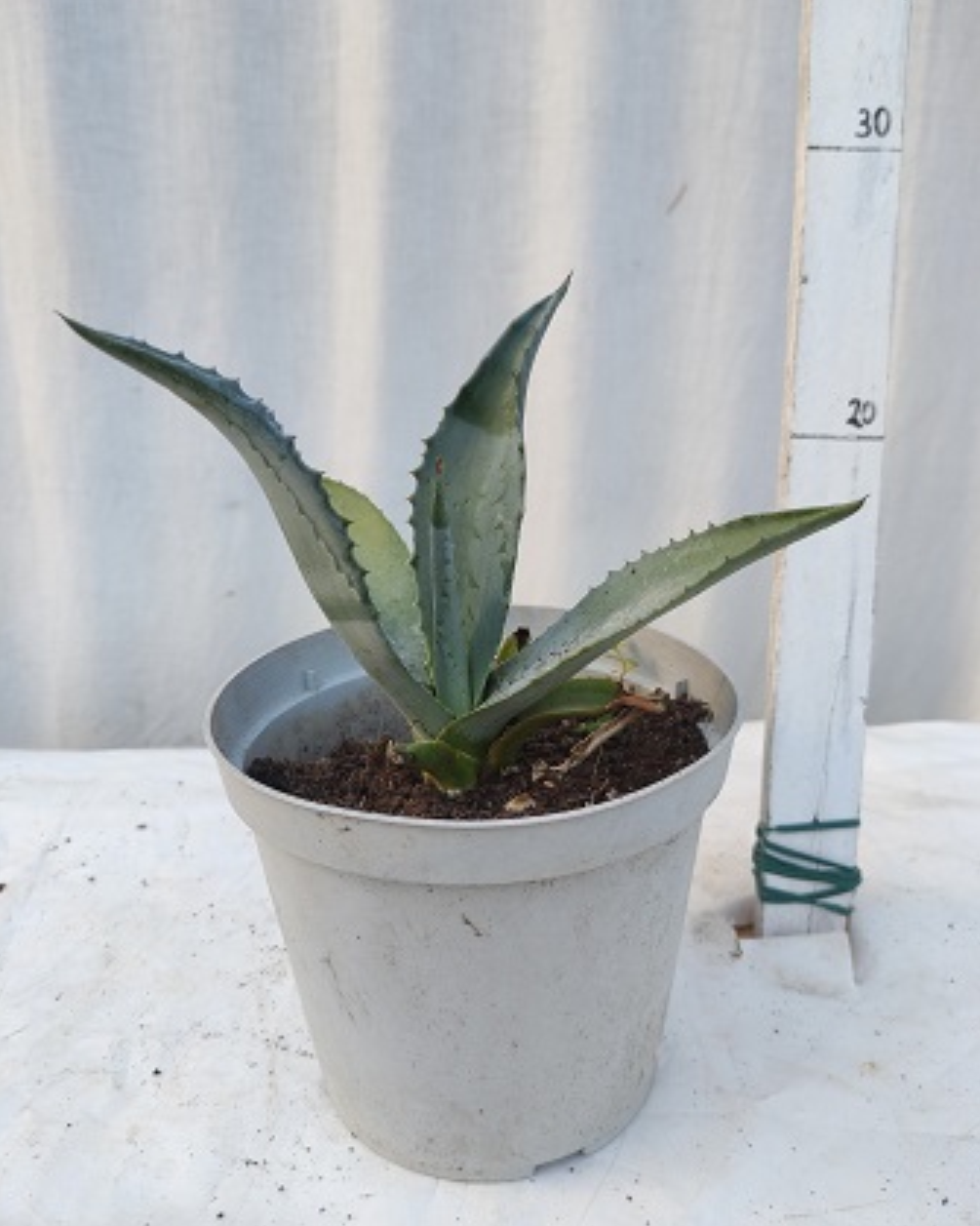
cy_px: 616
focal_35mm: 27
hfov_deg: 53.2
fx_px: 979
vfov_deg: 64.1
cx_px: 494
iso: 100
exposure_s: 1/184
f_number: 1.89
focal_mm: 5.43
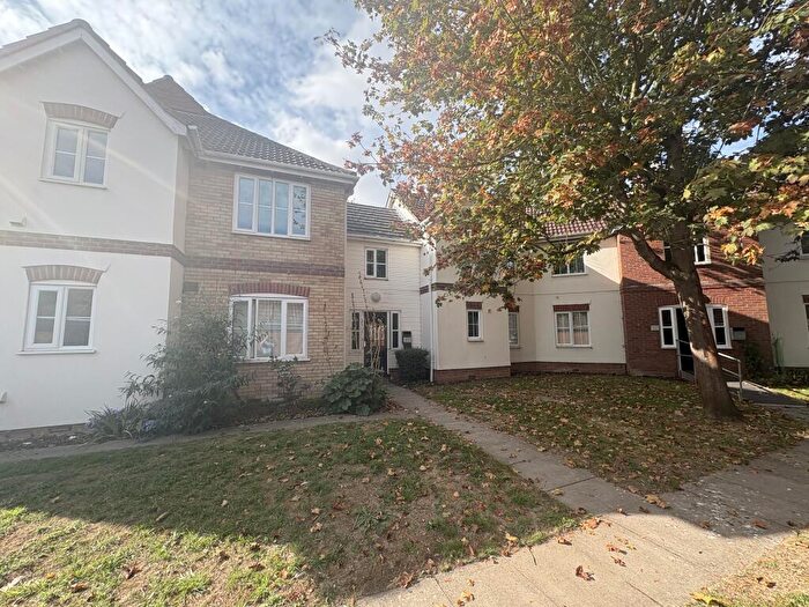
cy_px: 304
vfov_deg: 85.7
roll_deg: +1.1
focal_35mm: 14
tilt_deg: +5.5
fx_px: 327
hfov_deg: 102.1
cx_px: 404
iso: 64
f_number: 2.2
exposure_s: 1/700
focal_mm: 2.22
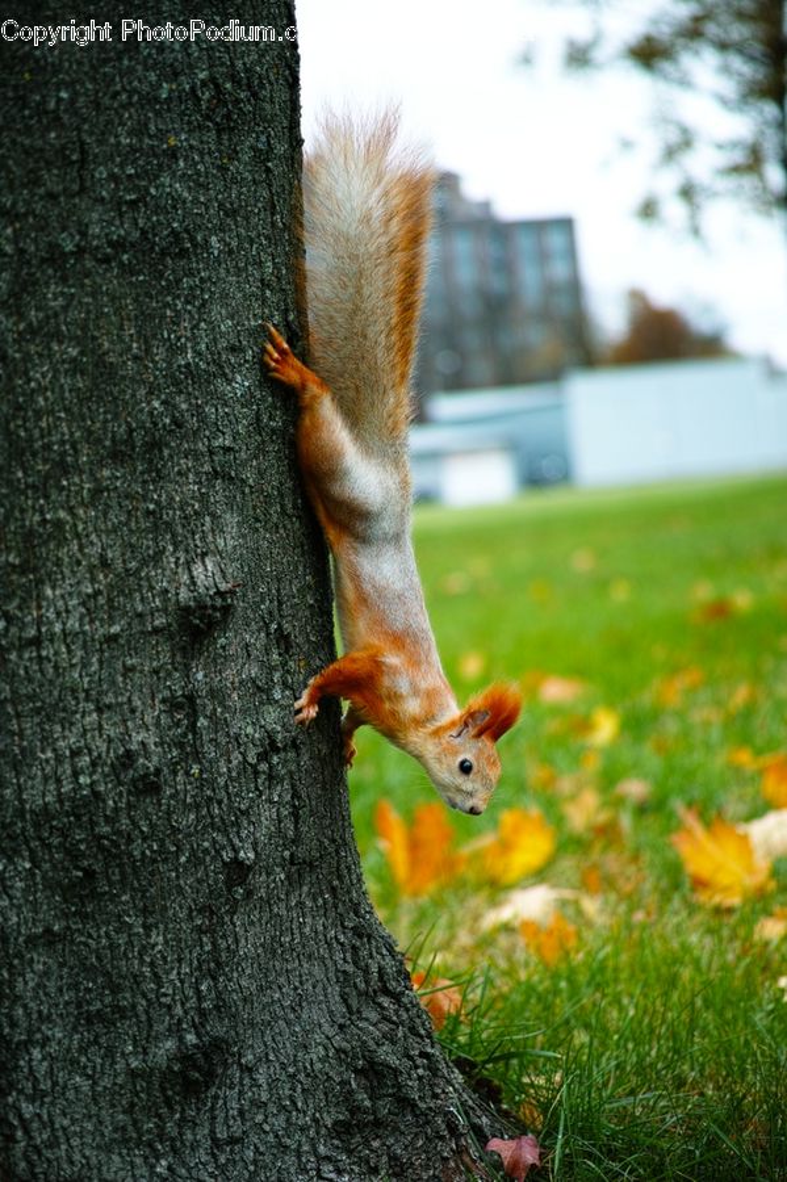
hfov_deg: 18.2
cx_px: 394
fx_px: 2462
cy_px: 591
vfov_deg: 27.0
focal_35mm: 75
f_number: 2.8
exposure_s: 1/200
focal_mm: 50
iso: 100
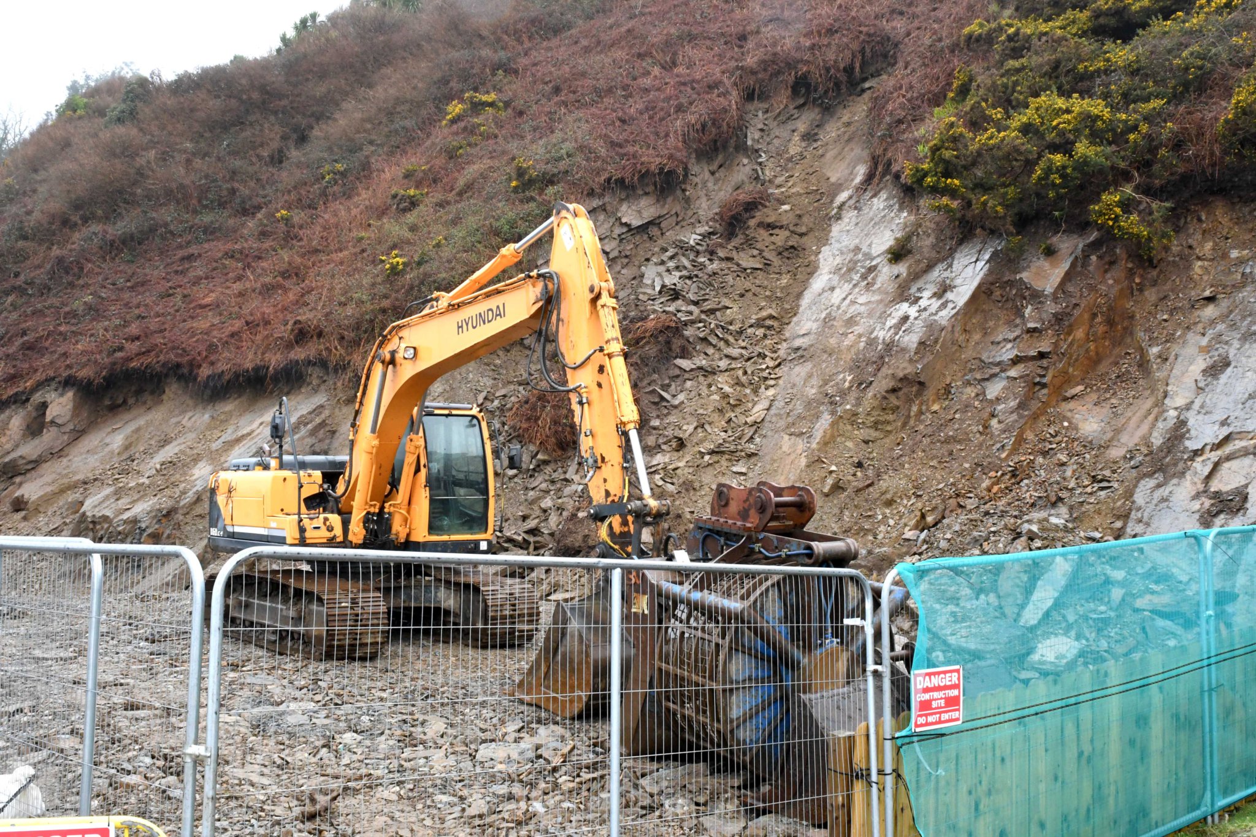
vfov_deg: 36.9
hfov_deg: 53.1
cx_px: 628
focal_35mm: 36
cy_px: 418
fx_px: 1256
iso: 2000
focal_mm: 24
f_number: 16
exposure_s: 1/60
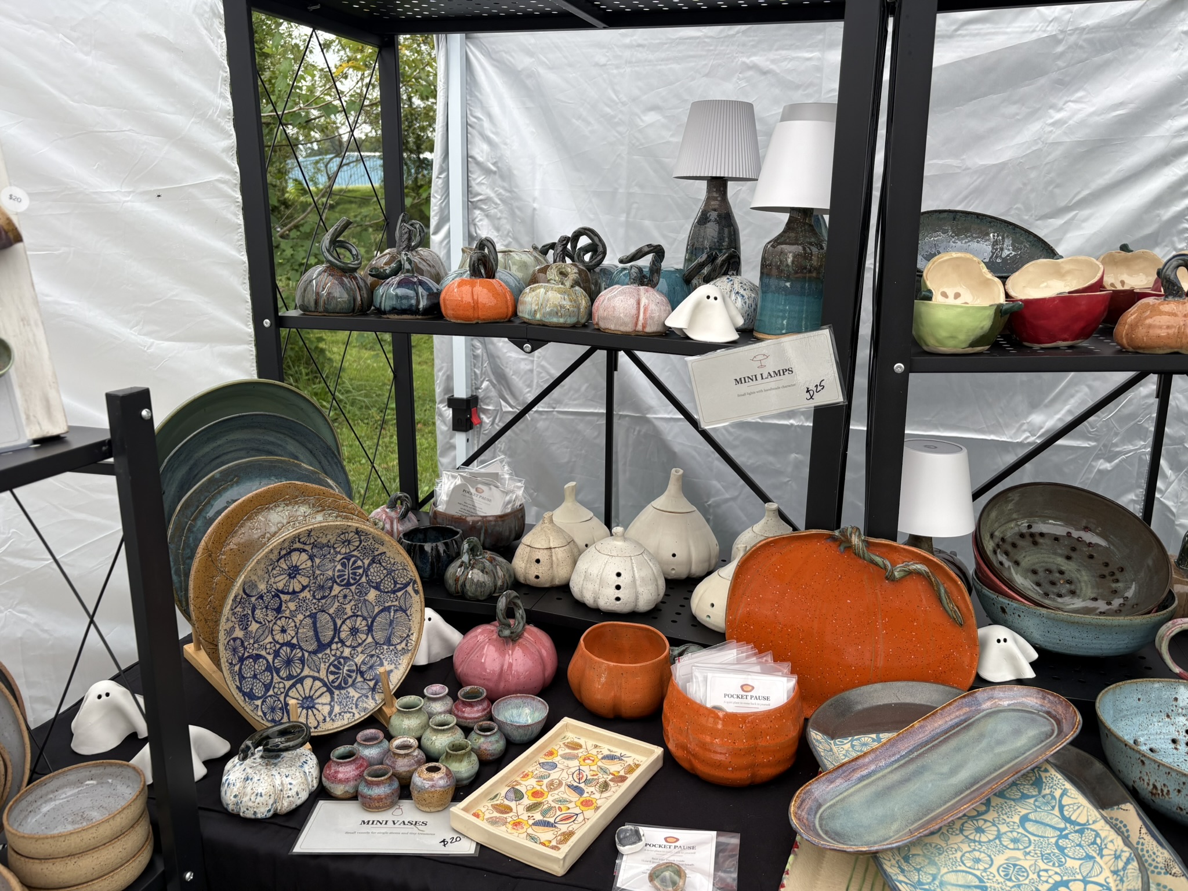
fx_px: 892
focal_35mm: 26
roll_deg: +2.0
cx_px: 594
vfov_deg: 53.1
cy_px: 446
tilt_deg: -17.0
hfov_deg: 67.3
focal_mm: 5.96
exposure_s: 1/523
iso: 50
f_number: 1.6
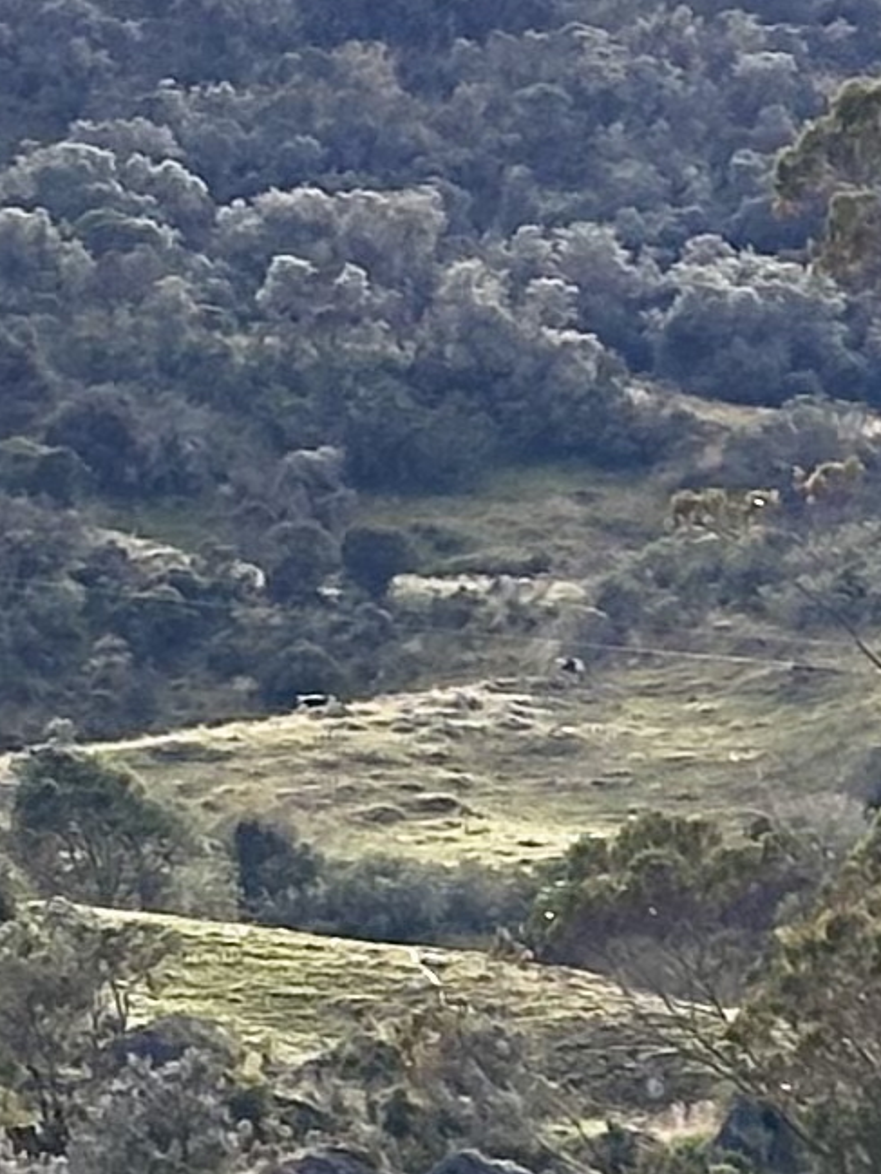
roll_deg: +2.2
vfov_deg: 6.4
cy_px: 2628
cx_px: 910
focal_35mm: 298
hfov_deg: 5.0
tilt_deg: -3.1
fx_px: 10109
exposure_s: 1/496
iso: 64
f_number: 1.78
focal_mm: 6.86
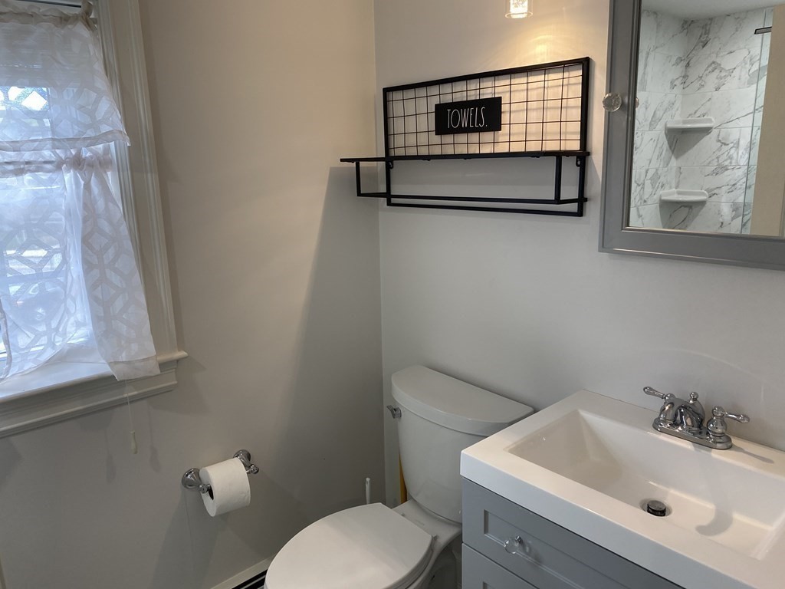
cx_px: 392
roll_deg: +1.2
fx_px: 590
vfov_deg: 53.1
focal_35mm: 26
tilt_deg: -12.7
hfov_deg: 67.3
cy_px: 294
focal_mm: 4.25
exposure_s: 1/120
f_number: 1.8
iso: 125
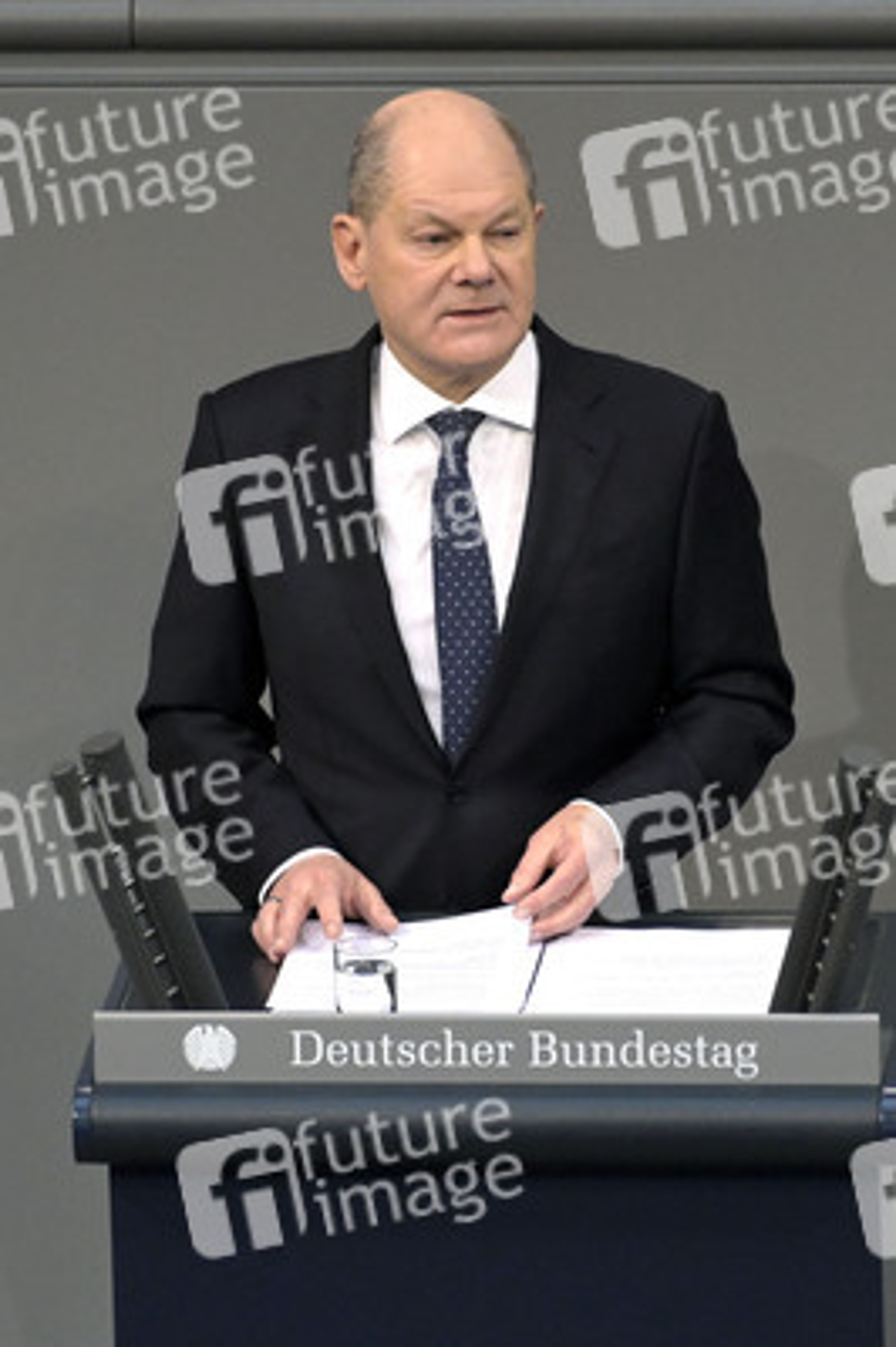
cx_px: 448
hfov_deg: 2.7
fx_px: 18698
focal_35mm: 500
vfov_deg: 4.1
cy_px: 674
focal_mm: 500
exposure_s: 1/400
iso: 10000
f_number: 5.6
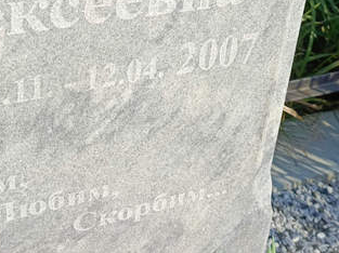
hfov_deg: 30.3
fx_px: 626
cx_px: 148
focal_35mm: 64
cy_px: -10
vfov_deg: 21.9
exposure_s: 1/1230
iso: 106
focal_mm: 4.76
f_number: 1.69
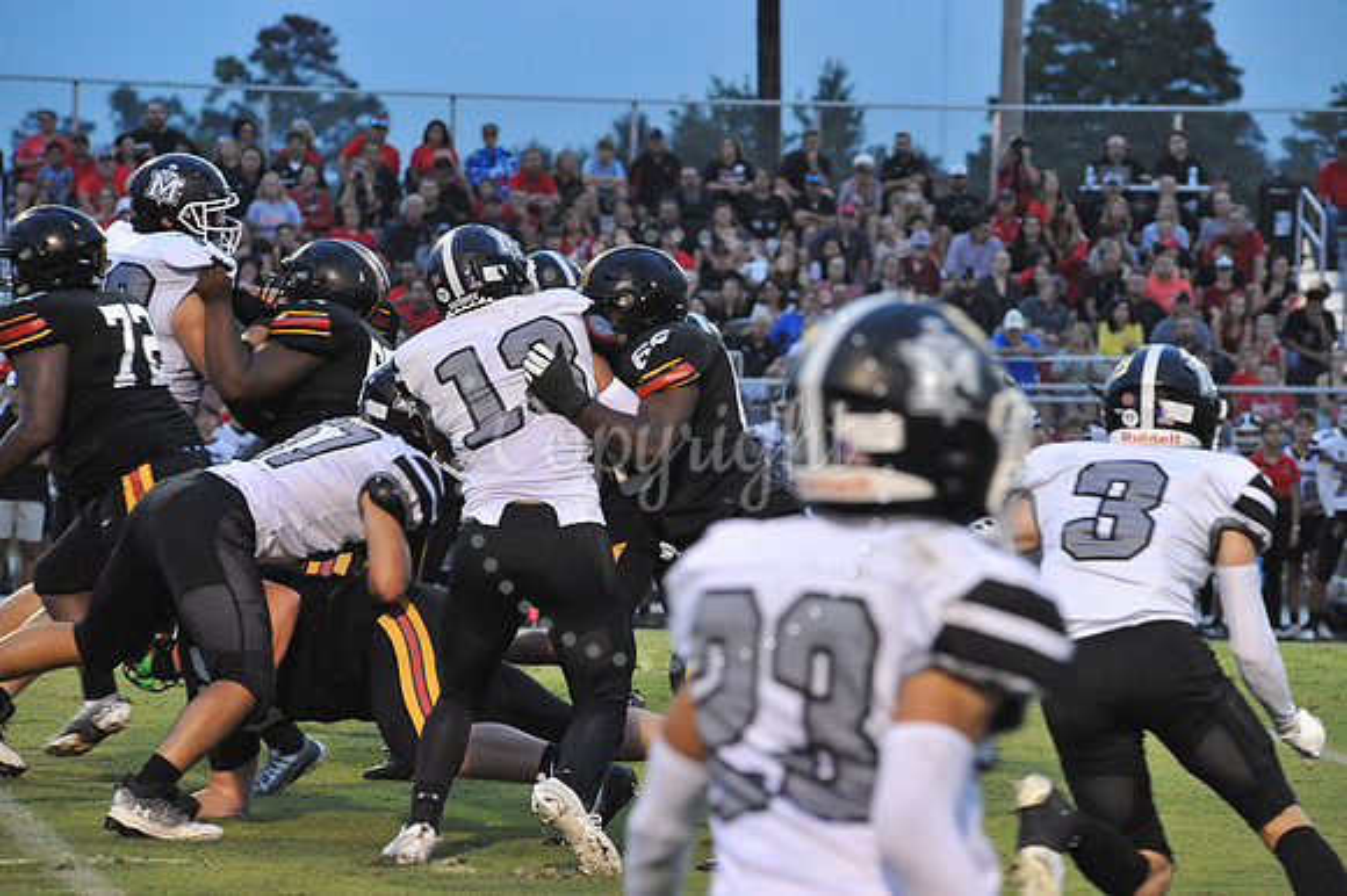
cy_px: 448
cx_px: 674
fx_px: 7479
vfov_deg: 6.9
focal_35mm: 200
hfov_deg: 10.3
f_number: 7.1
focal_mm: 200
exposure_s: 1/250
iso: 6400
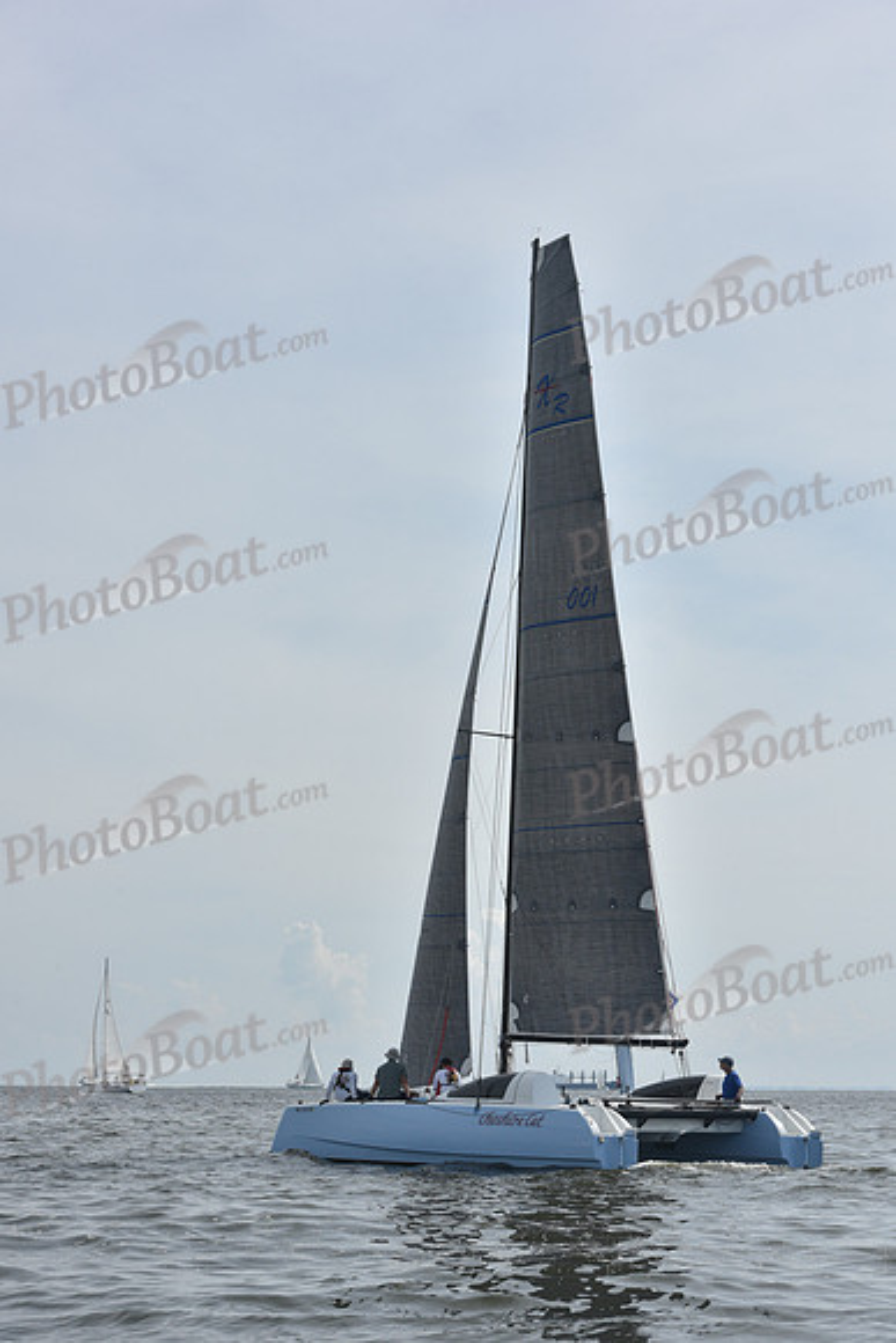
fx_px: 2612
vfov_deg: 28.8
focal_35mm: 70
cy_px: 672
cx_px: 448
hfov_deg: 19.5
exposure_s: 1/1250
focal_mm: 70
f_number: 10
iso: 320
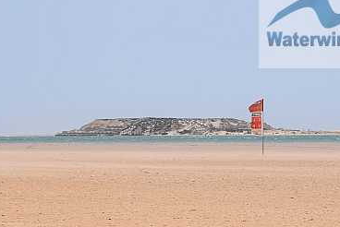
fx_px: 1380
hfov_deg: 14.0
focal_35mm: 146
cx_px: 157
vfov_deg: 9.4
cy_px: 126
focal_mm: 70
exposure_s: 1/640
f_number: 13
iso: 200
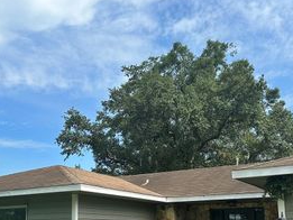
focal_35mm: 46
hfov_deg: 41.0
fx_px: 390
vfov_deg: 30.9
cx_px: 116
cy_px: 170
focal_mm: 6.86
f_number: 1.78
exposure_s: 1/5000
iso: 80
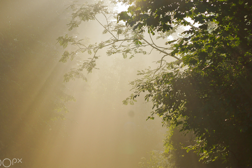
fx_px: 1103
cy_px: 85
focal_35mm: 158
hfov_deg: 13.0
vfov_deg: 8.7
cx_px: 130
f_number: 8
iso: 100
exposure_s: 1/500
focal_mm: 85
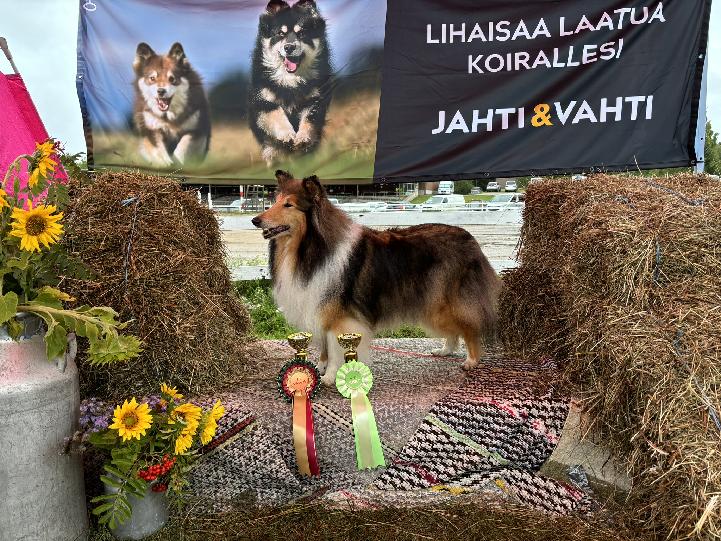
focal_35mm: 26
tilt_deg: -7.1
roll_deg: +0.7
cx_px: 360
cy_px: 270
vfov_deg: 53.1
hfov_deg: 67.3
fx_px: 542
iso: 50
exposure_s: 1/380
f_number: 1.6
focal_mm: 5.96
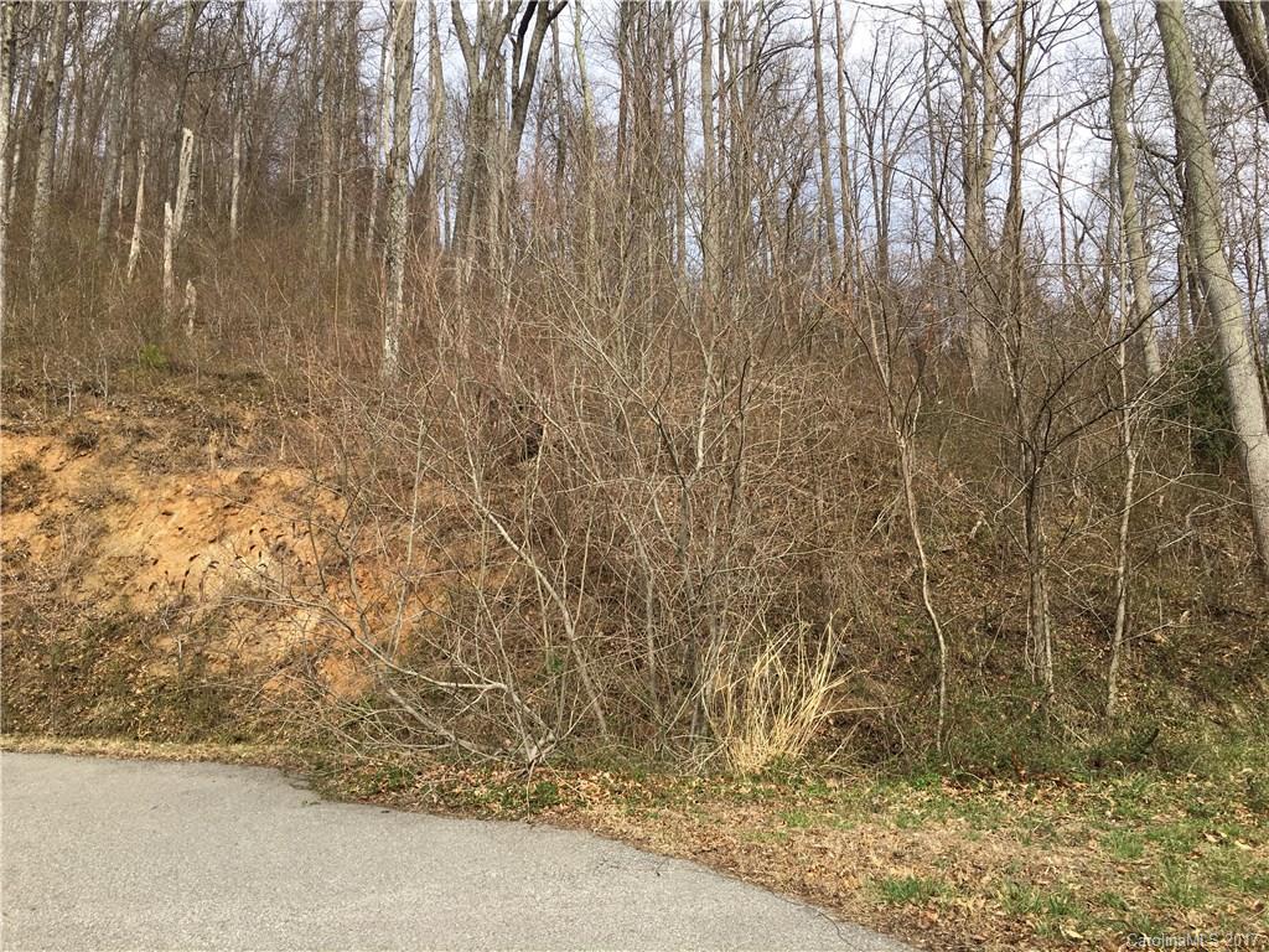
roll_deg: +1.0
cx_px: 634
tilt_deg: +11.9
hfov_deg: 61.7
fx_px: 1063
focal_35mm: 29
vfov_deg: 48.2
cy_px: 476
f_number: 2.2
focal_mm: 4.15
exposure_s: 1/641
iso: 25
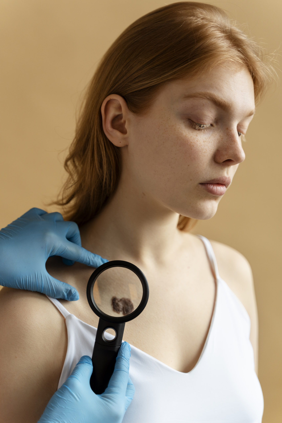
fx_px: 705
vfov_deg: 33.4
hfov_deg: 22.6
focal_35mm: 60
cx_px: 141
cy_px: 212
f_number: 2.8
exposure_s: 1/250
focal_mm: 60
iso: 640
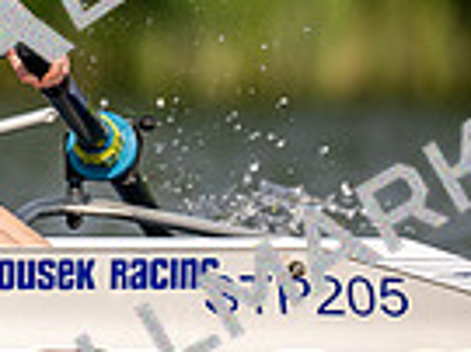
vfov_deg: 0.6
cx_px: -366
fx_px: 33673
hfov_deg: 0.8
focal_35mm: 2477
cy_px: -200
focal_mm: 600
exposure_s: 1/2500
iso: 250
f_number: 4
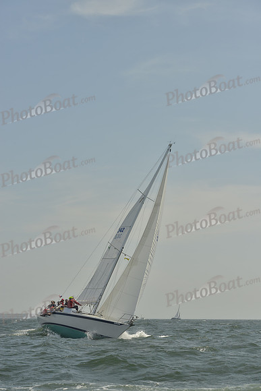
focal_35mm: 82
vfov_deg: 24.8
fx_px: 891
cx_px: 130
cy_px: 196
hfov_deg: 16.7
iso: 200
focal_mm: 82
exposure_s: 1/1250
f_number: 9
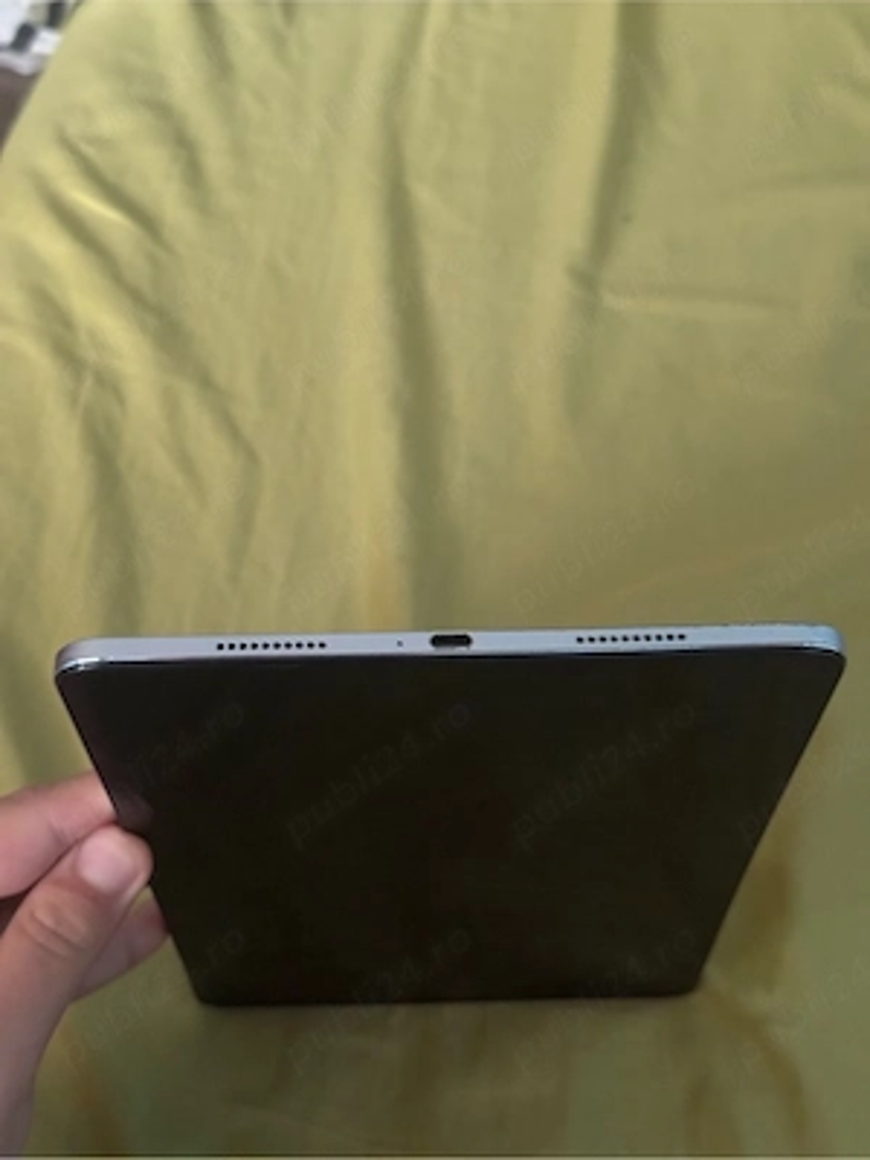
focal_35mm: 48
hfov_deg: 30.3
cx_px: 435
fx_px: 1609
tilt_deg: -48.3
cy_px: 580
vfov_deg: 39.7
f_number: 1.78
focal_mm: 6.76
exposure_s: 1/24
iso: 800
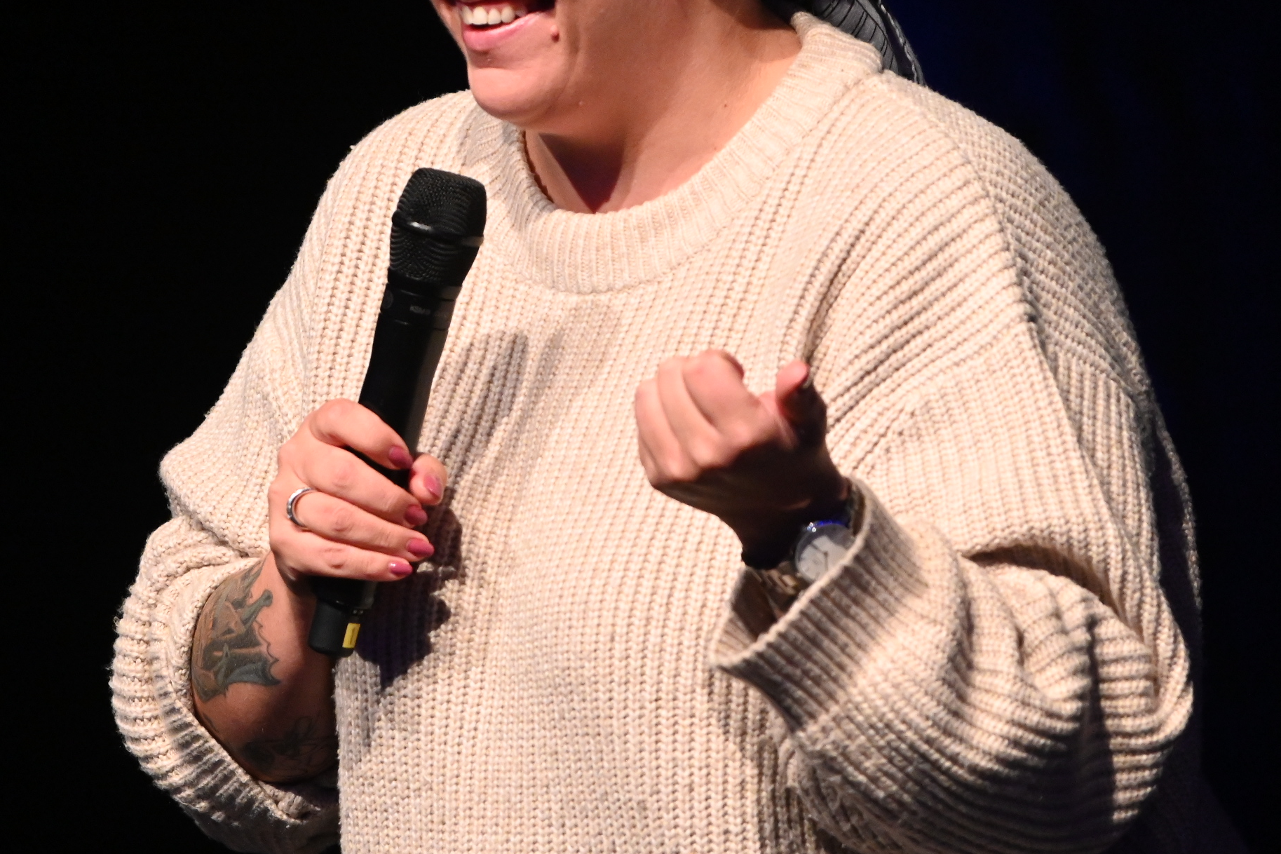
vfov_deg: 3.3
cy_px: 88
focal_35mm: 418
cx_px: 680
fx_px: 14873
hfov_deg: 4.9
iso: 3200
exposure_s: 1/250
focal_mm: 185
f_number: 4
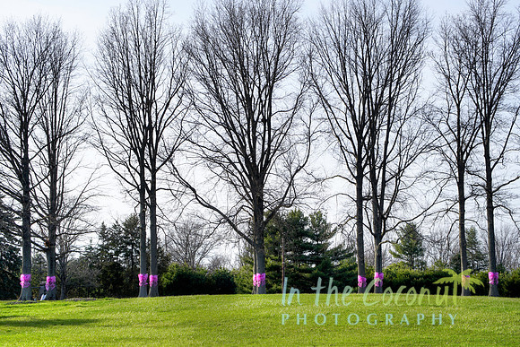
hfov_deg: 37.8
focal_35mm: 52
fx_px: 758
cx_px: 260
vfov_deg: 25.8
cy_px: 174
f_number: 10
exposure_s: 1/100
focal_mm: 35
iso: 100
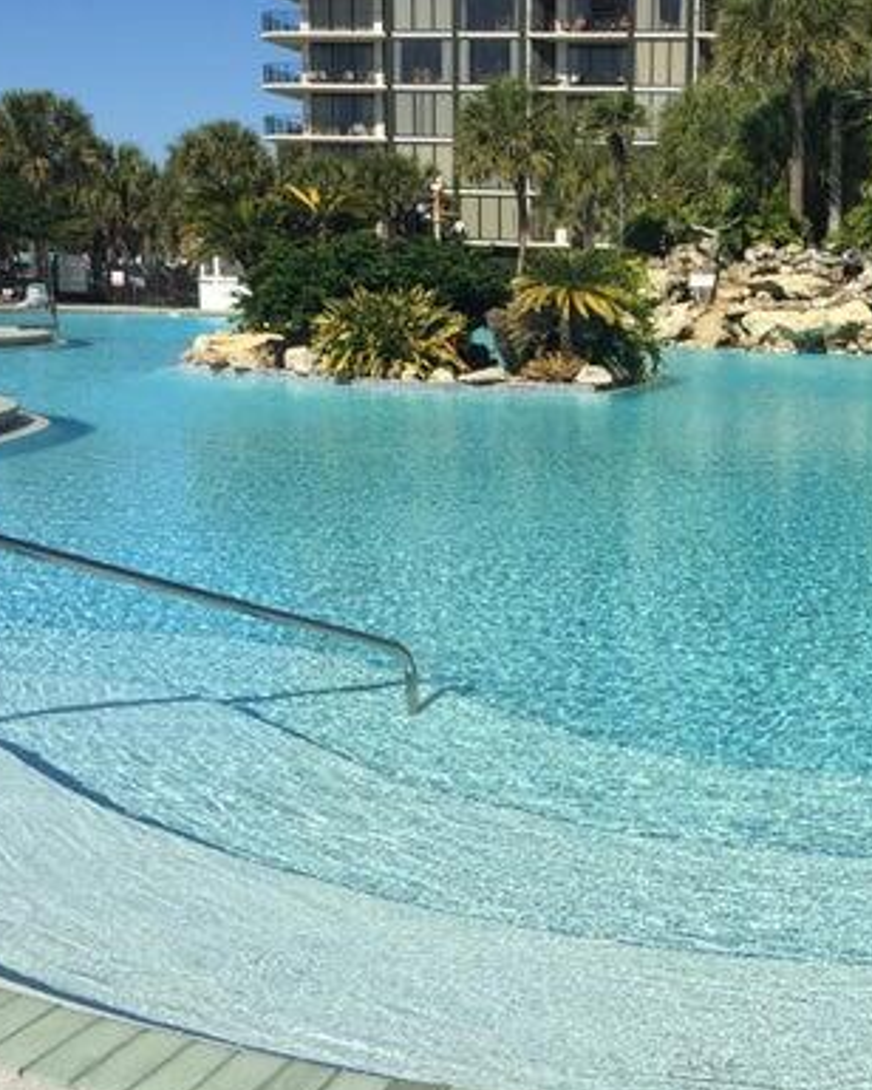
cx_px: 728
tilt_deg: -9.3
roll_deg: -3.1
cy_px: 541
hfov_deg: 31.1
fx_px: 1516
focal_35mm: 47
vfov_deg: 39.5
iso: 32
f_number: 2.2
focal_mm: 4.15
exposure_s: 1/3597
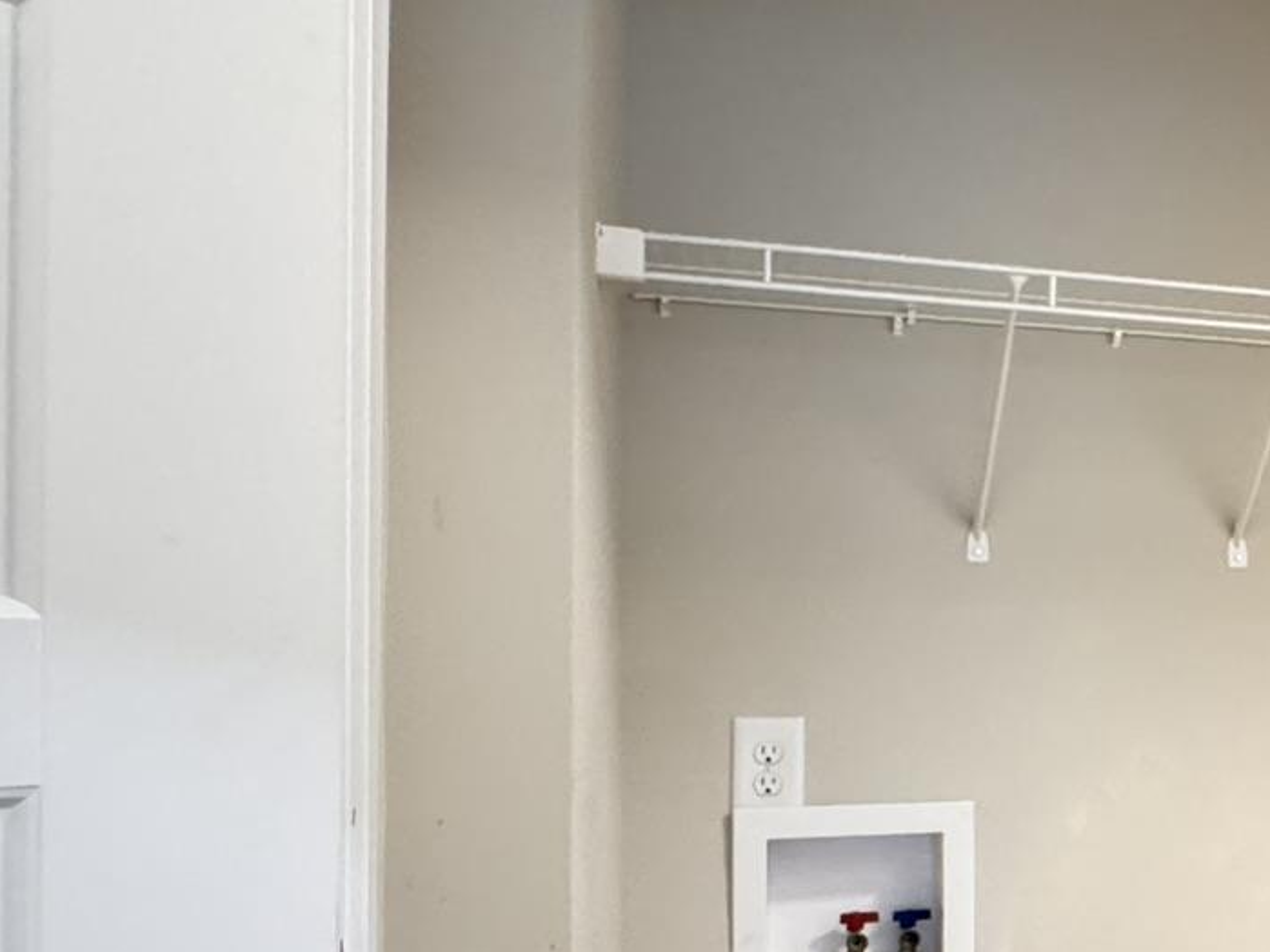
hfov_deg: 39.6
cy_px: 654
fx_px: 1504
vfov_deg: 34.7
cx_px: 1305
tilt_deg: +0.2
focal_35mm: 41
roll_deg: -0.4
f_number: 2.2
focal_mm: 2.22
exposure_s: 1/40
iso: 1000
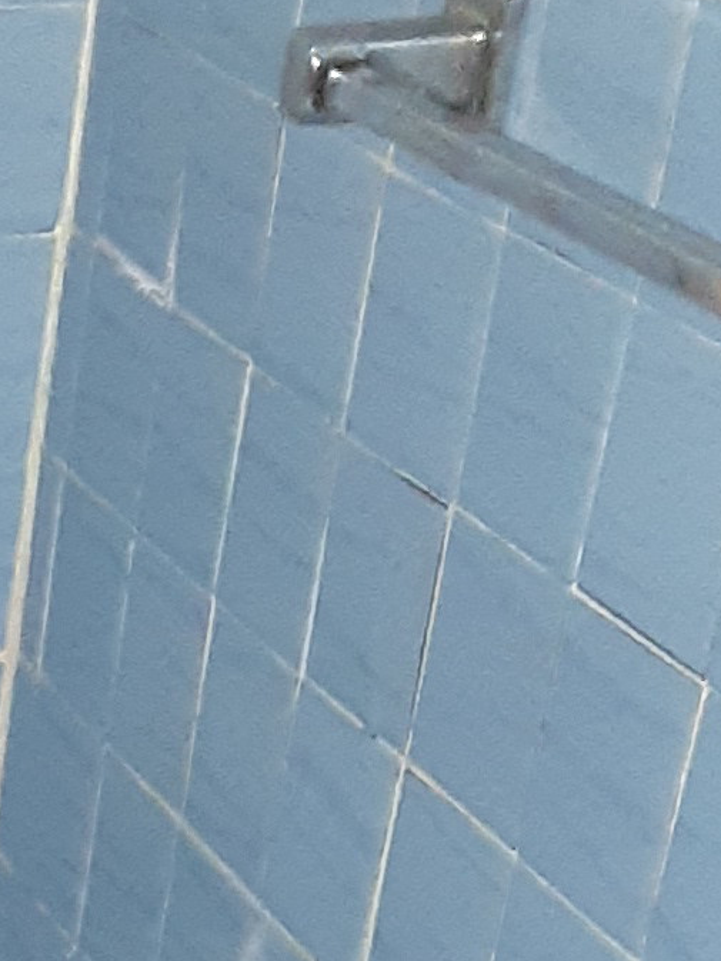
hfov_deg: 10.0
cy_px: 1809
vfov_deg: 13.3
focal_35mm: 131
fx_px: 3637
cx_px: -959
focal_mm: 2.91
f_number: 1.9
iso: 1000
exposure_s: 1/17
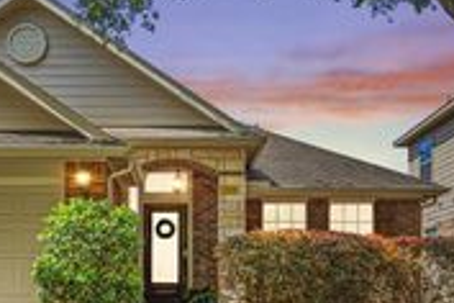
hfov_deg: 39.6
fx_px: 605
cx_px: 95
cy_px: 207
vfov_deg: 27.9
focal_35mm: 48
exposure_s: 1/80
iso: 100
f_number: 8
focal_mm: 17
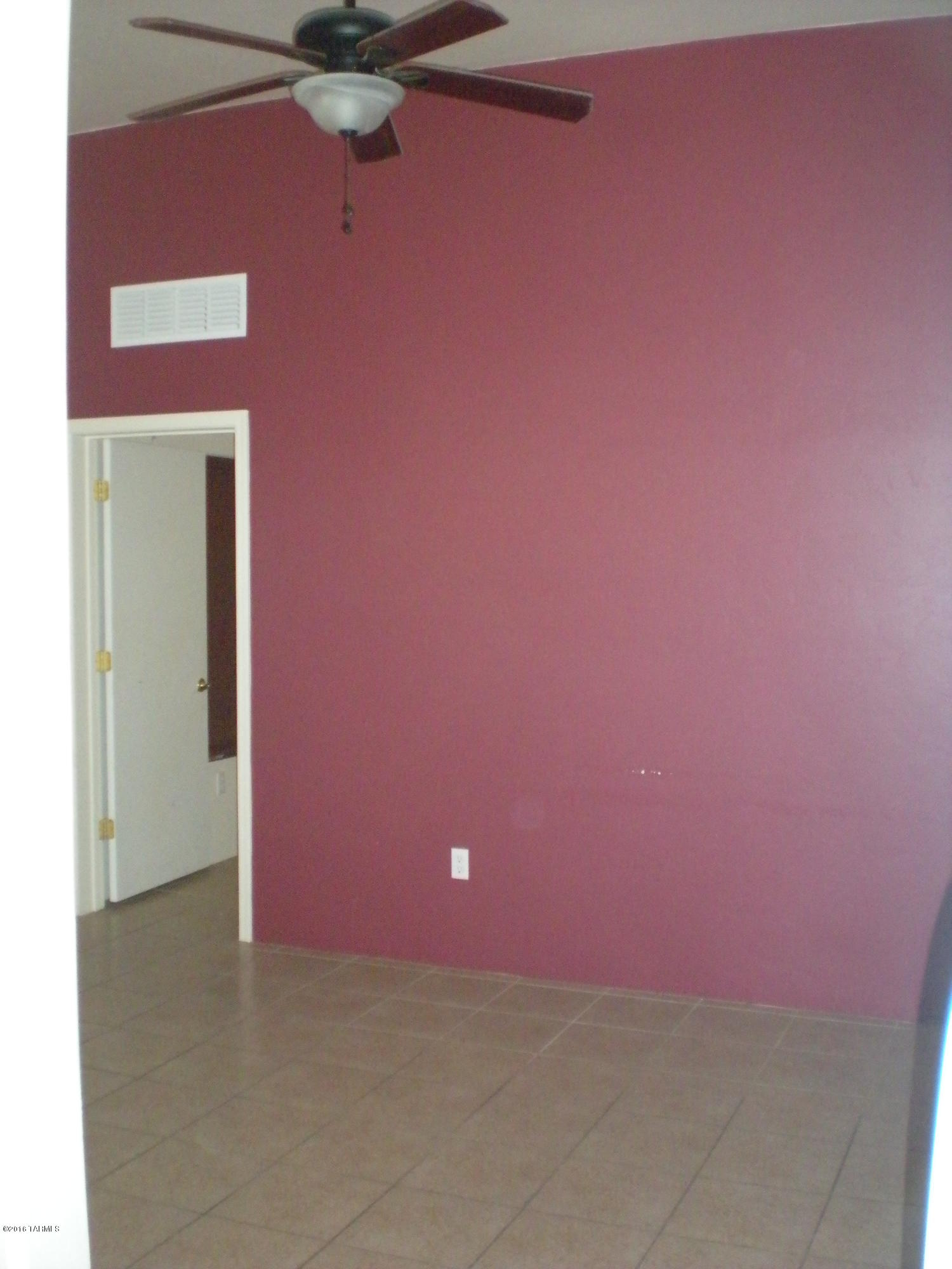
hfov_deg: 37.7
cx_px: 476
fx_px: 1393
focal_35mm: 38
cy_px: 634
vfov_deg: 49.0
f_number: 3.1
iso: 800
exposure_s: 1/60
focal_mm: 6.3
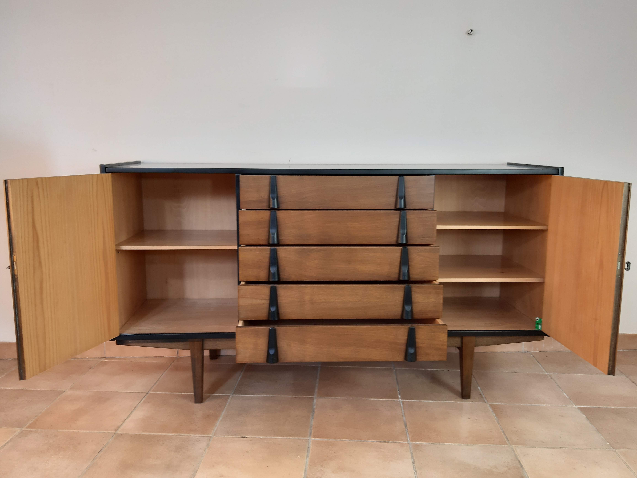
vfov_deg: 51.4
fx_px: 497
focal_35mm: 27
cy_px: 239
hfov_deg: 65.3
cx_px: 318
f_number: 1.7
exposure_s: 1/50
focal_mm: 3.93
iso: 100
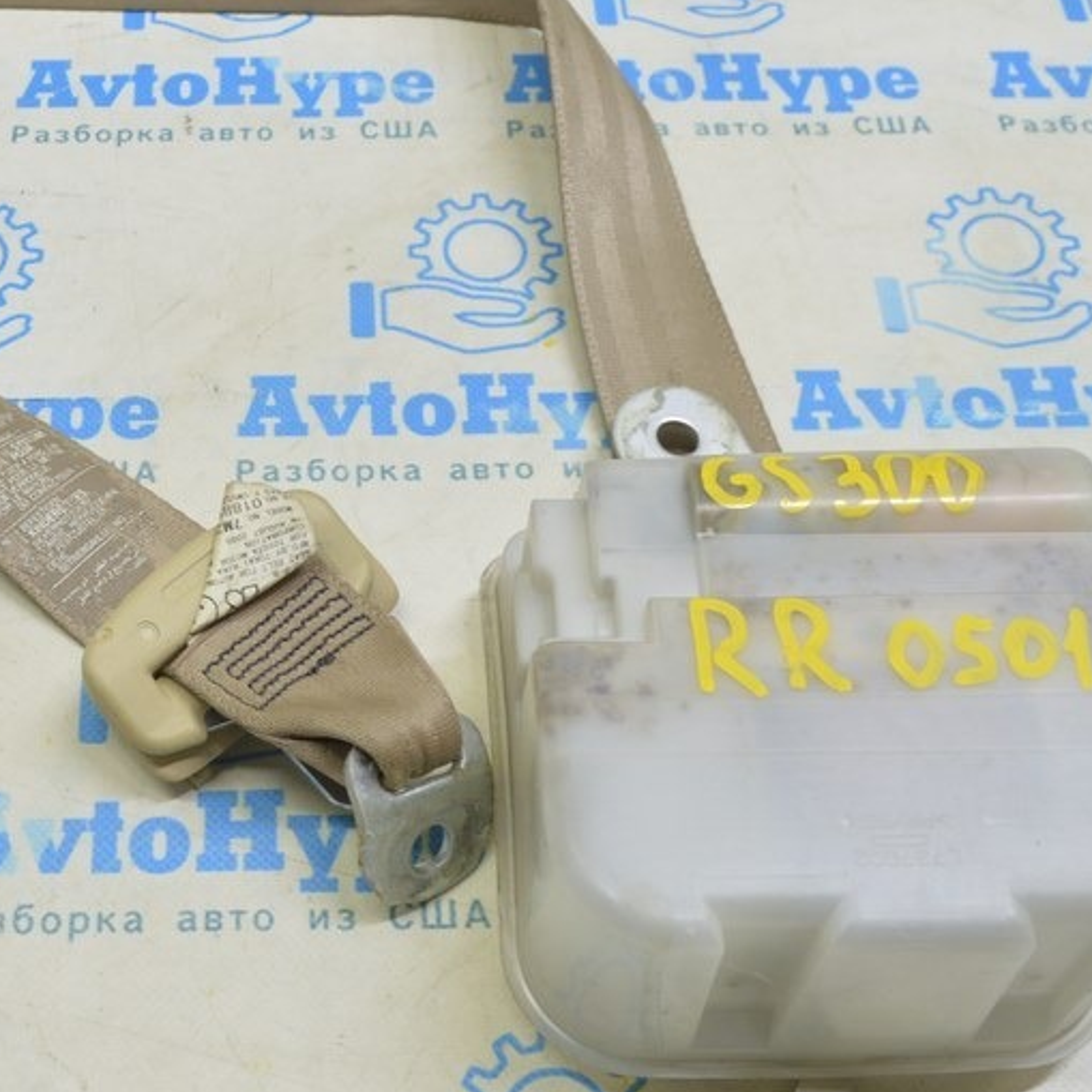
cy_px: 518
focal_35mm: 54
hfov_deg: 31.2
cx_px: 275
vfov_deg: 31.7
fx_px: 1922
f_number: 5.6
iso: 400
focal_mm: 21
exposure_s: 1/20
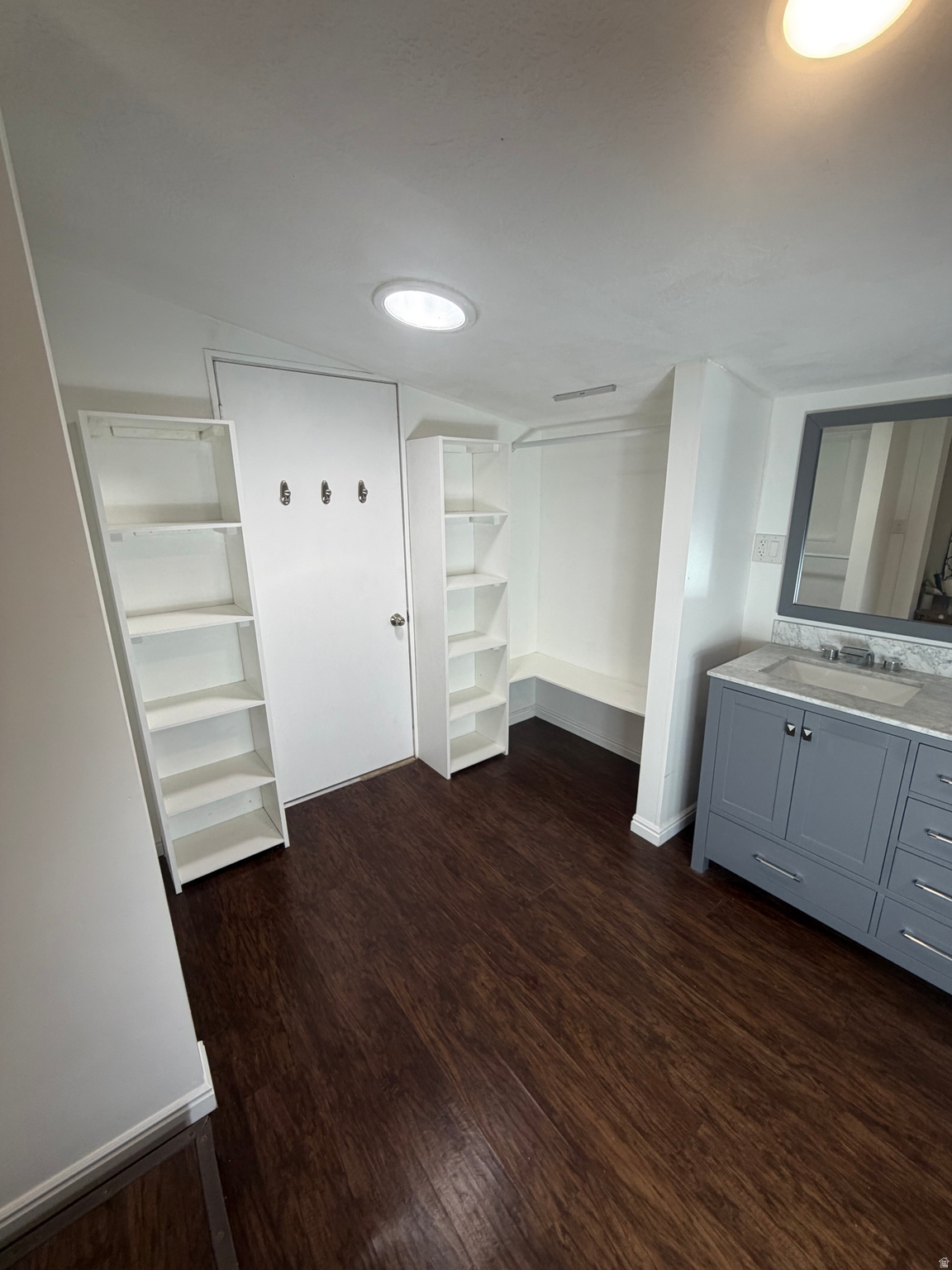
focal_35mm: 14
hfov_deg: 85.7
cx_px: 476
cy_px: 635
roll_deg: +1.4
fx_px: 513
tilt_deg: -15.0
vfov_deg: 102.1
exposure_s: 1/120
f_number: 2.2
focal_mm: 2.22
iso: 160
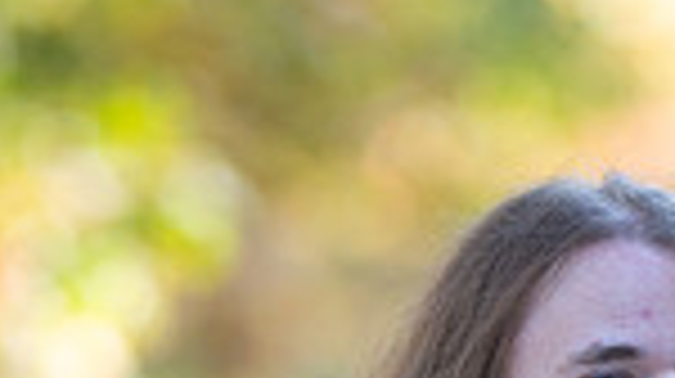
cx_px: 630
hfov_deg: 5.4
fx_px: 7152
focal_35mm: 400
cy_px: 990
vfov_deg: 3.0
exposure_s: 1/640
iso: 200
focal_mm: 85
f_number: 1.2
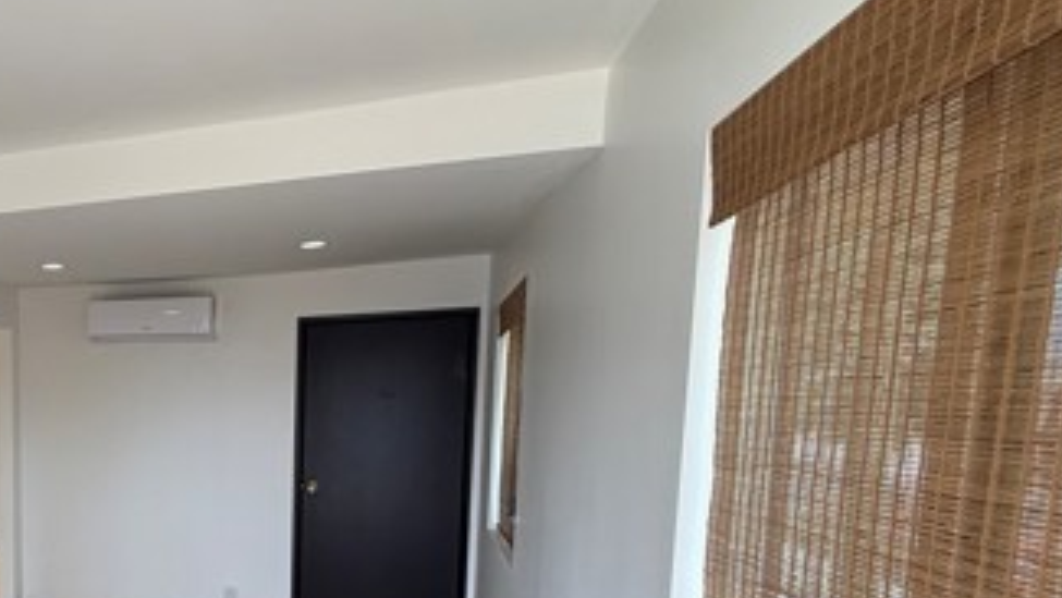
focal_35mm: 30
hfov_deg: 53.7
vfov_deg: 37.4
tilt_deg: -3.7
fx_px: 845
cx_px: 56
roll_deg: -0.5
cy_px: 490
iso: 64
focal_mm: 2.22
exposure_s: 1/99
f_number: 2.2
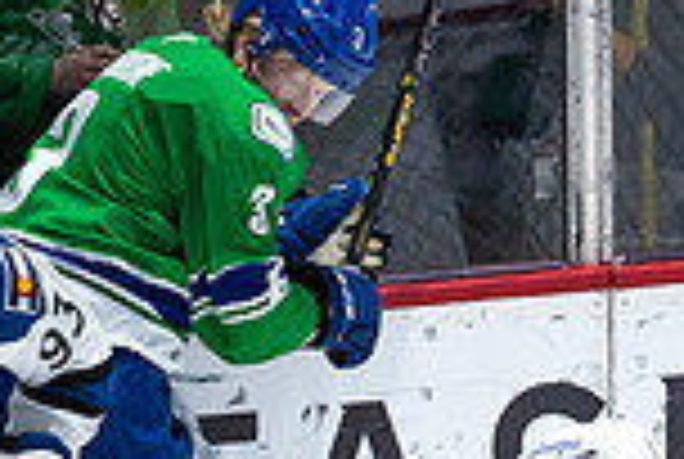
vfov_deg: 1.0
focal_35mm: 1426
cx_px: 537
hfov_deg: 1.4
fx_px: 27147
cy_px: 232
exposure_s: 1/1250
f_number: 2.8
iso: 1250
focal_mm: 200
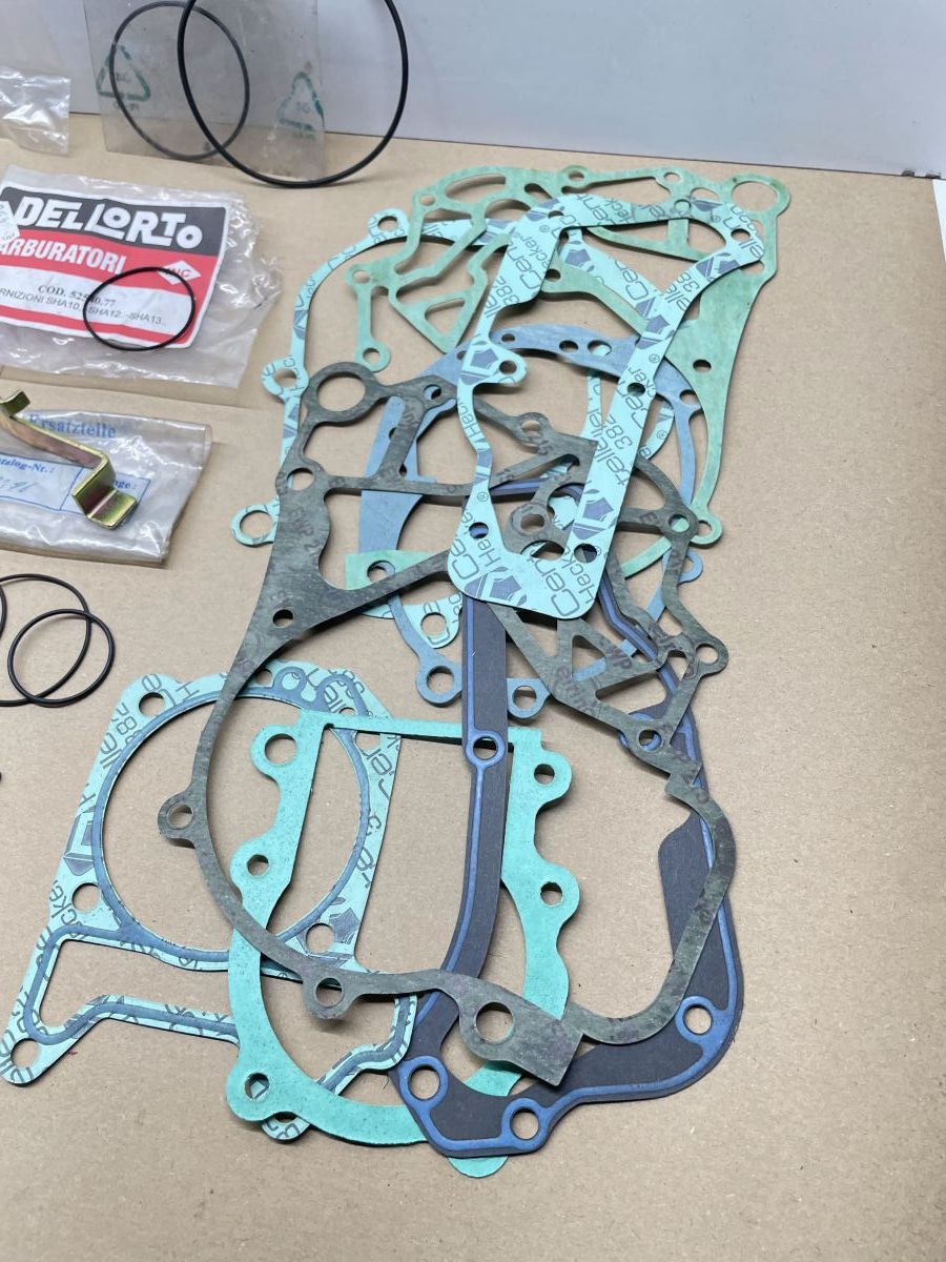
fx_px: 947
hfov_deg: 53.1
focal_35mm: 26
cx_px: 473
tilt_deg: -62.3
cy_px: 631
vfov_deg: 67.3
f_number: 1.6
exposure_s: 1/100
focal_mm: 4.2
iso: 80
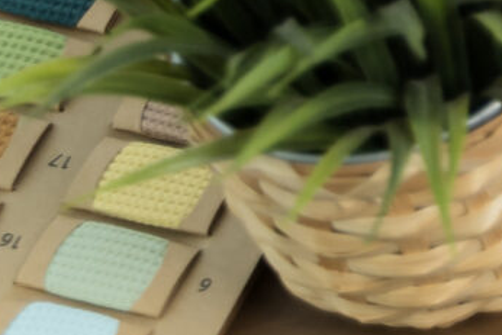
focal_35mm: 266
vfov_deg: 5.0
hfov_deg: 6.6
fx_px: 3711
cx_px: 1766
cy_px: -471
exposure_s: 1/320
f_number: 2.8
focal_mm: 36
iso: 200
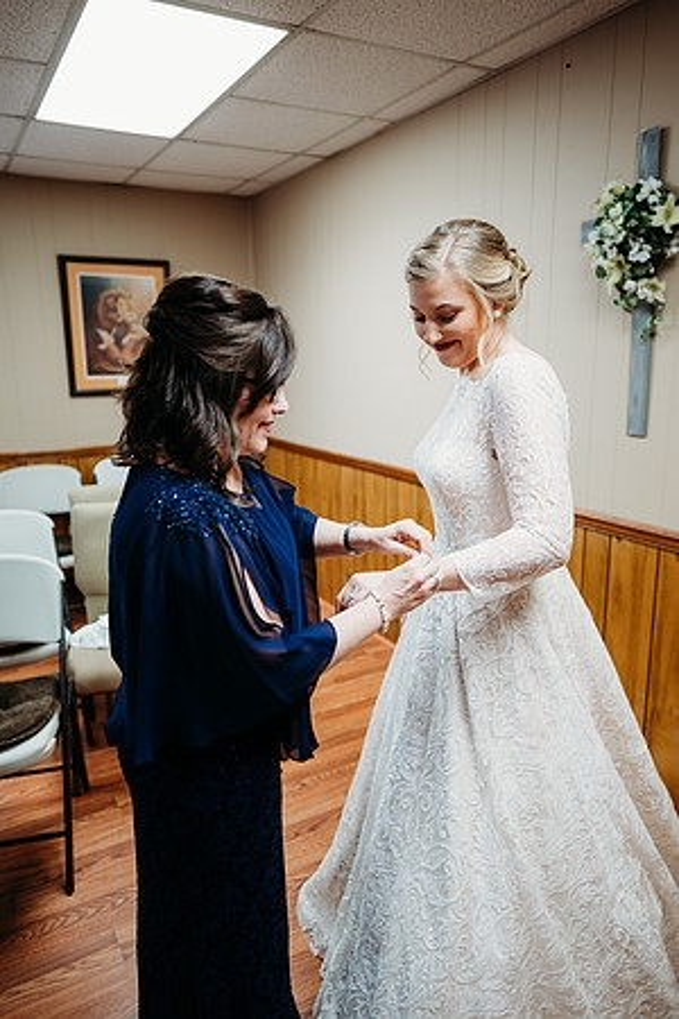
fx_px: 679
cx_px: 340
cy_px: 510
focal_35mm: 24
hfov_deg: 53.1
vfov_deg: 73.7
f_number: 1.8
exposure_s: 1/125
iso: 400
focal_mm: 24
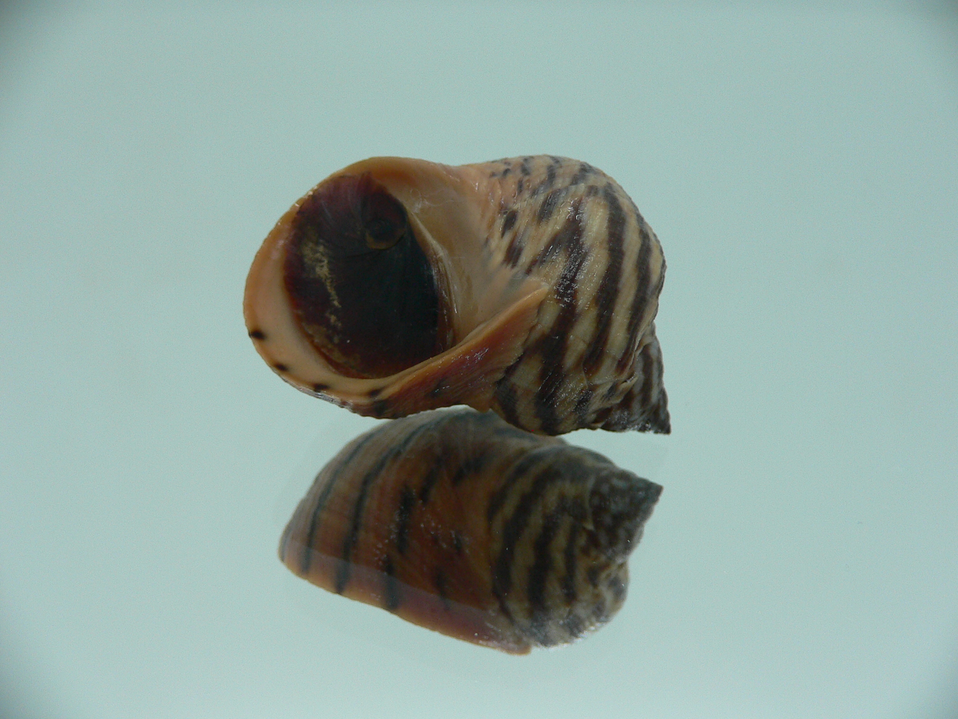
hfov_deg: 52.6
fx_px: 969
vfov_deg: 40.7
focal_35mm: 35
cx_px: 479
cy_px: 360
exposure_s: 1/60
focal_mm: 4.6
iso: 100
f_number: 2.8
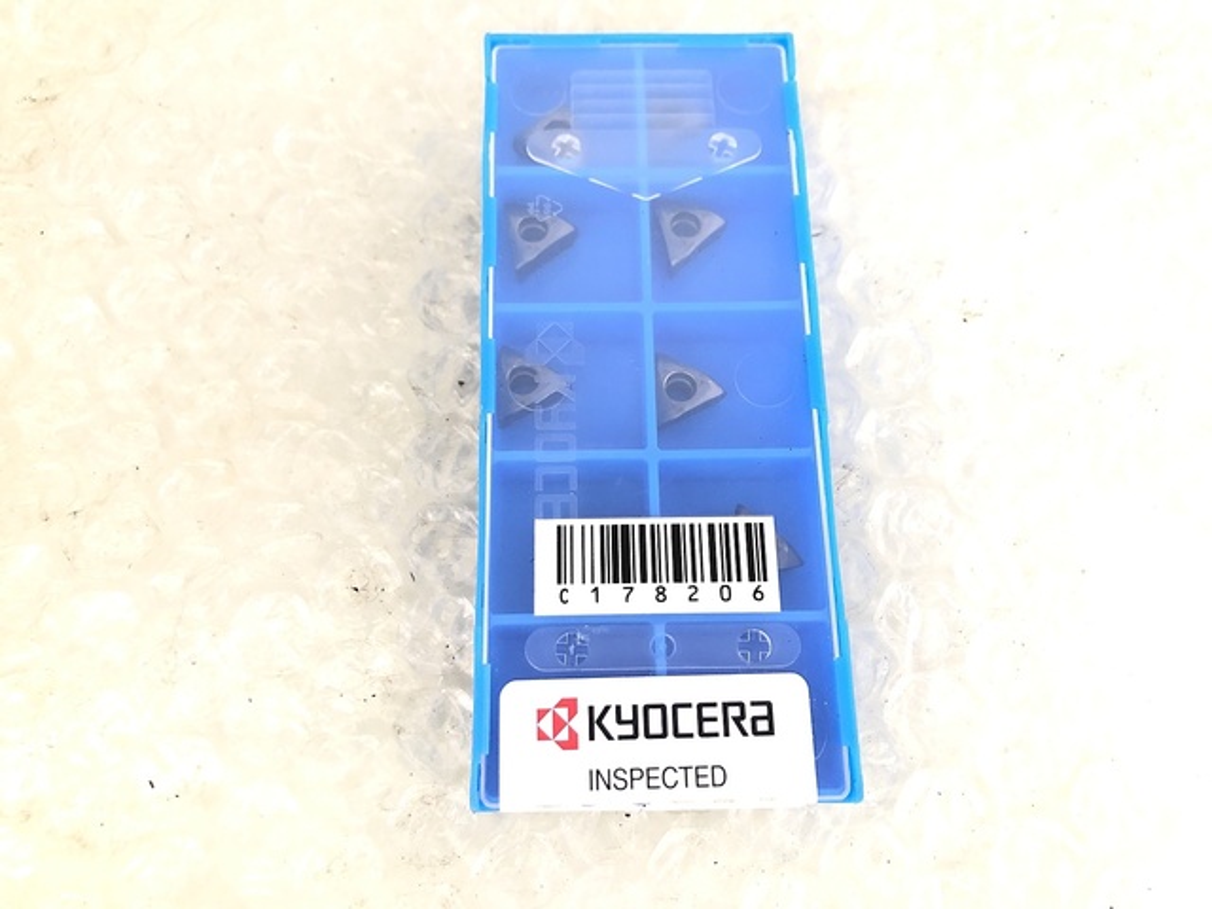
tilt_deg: -72.1
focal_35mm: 28
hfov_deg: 63.4
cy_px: 454
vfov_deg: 49.7
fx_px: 980
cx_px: 606
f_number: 1.8
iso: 80
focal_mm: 3.99
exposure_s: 1/15
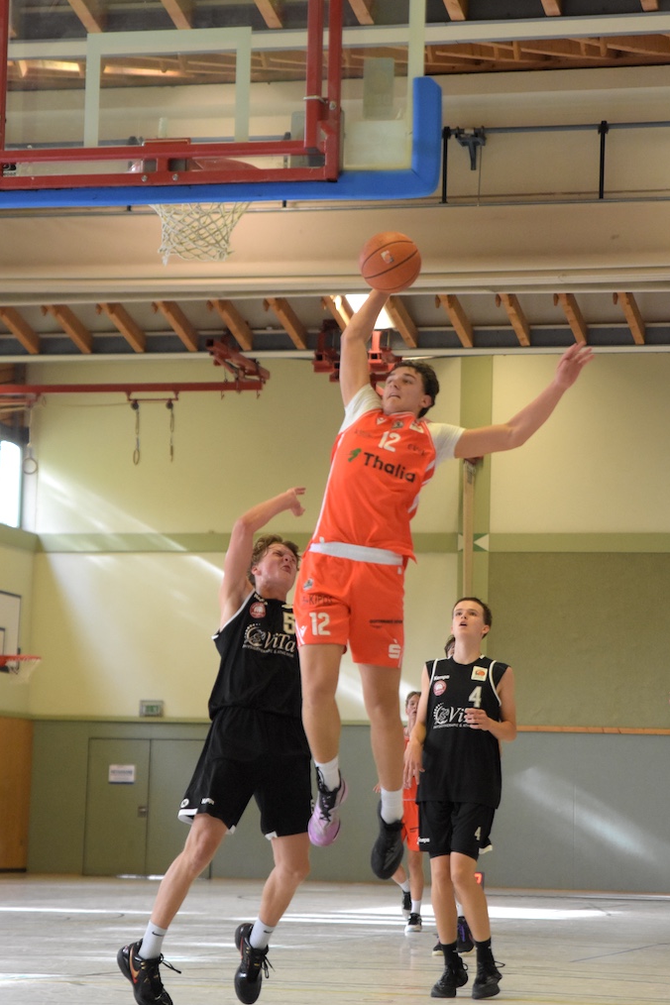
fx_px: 2959
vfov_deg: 19.3
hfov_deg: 12.9
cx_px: 337
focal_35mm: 106
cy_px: 500
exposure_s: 1/800
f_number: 2.8
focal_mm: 70
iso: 3200
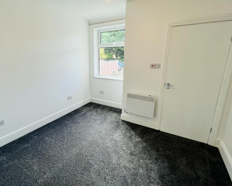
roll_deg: +0.7
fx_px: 117
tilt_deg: -13.9
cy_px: 86
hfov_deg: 88.9
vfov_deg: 76.8
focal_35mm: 17
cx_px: 97
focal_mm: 1.57
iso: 50
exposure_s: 1/100
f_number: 1.8
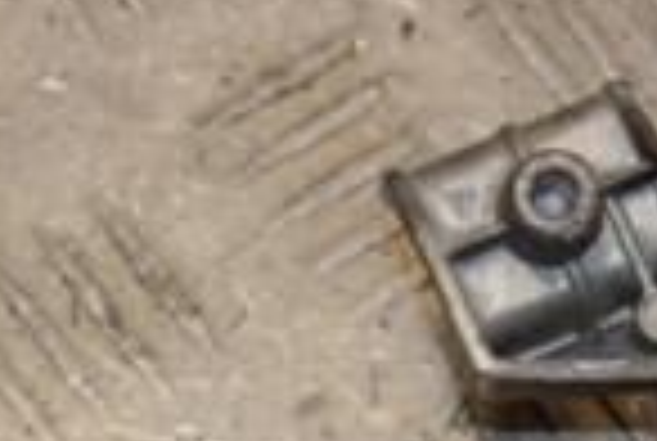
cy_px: 508
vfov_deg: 4.7
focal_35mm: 295
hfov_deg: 6.9
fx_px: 5395
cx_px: 734
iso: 800
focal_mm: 48
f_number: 9
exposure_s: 1/200
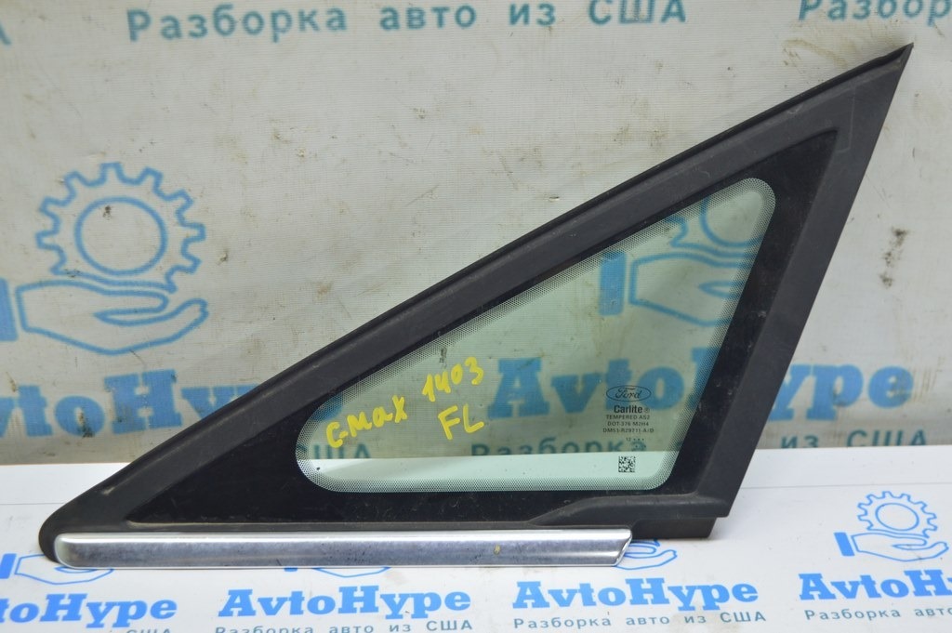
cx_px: 476
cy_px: 316
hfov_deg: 36.9
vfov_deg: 25.0
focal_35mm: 54
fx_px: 1427
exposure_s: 1/20
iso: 400
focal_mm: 36
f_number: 5.6
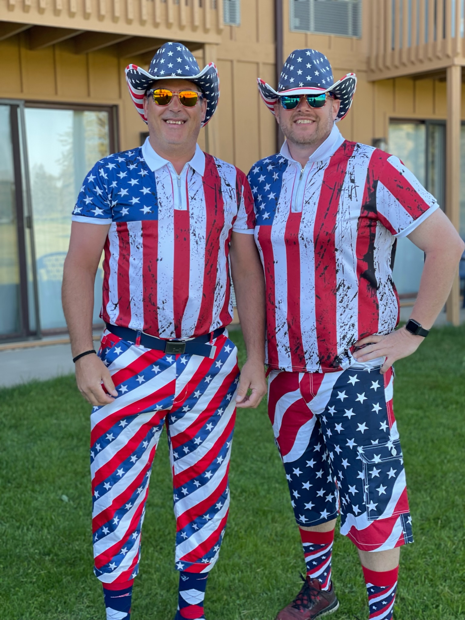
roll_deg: +1.9
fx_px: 932
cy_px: 310
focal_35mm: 52
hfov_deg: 28.0
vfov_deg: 36.8
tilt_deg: -5.7
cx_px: 232
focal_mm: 6
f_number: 2
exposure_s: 1/122
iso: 32
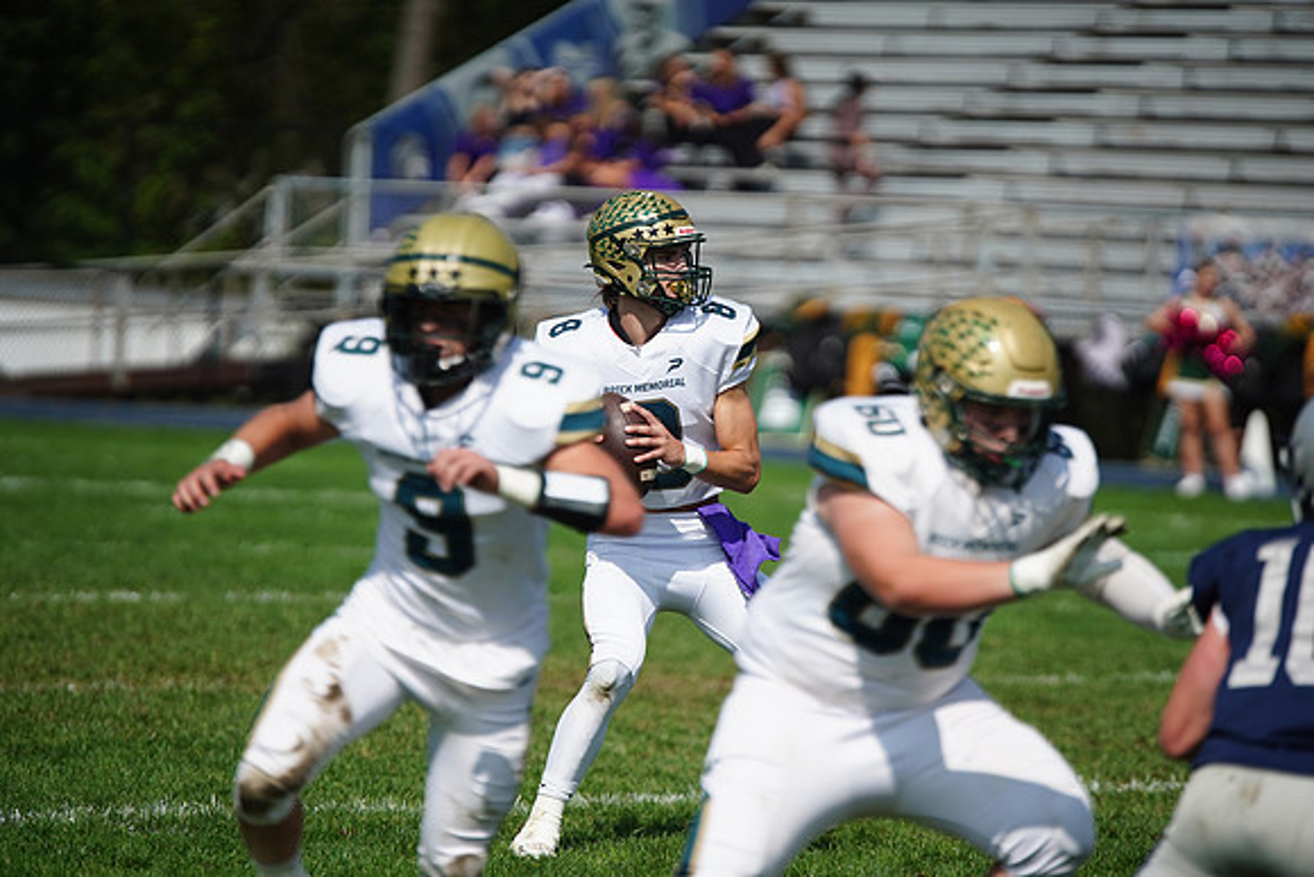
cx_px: 657
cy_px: 438
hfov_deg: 6.9
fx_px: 10952
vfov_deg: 4.6
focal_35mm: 300
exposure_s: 1/8000
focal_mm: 300
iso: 400
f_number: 2.8
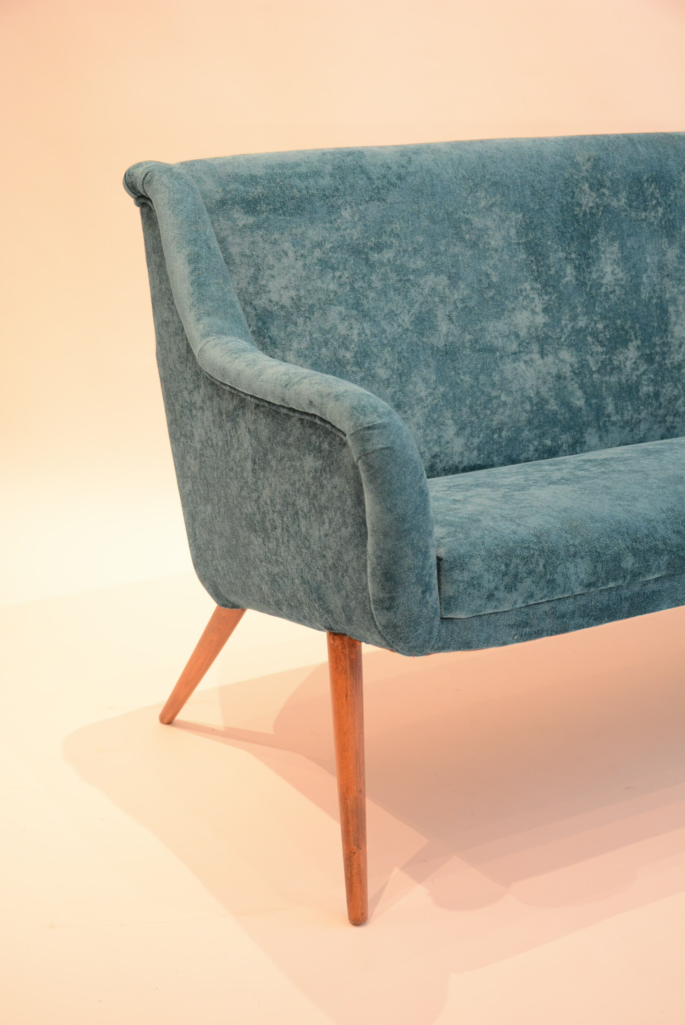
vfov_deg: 41.1
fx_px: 1367
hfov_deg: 28.1
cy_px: 512
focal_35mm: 48
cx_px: 342
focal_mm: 32
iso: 1000
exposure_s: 1/30
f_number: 4.2
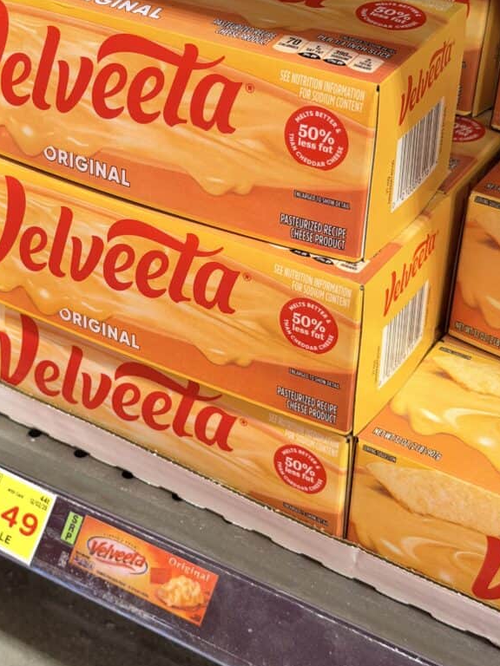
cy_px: 304
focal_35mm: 64
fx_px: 1233
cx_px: 172
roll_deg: -0.1
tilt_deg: -34.9
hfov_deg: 22.8
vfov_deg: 30.3
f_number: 1.78
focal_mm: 6.76
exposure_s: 1/42
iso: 250
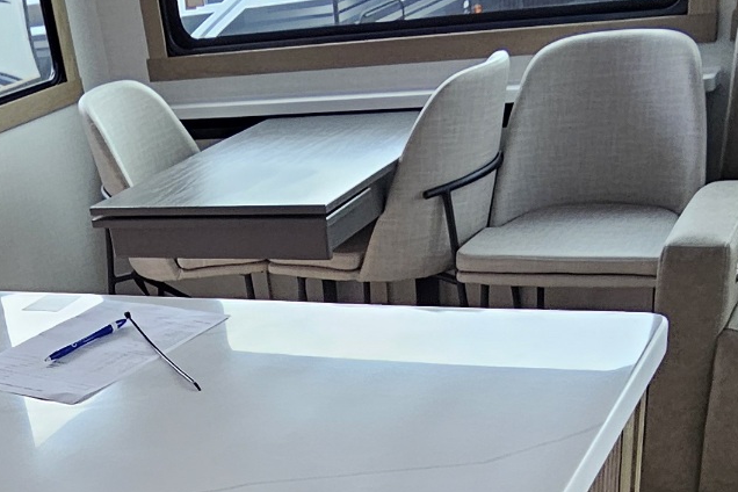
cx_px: 252
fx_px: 1045
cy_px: 641
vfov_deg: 23.4
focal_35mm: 51
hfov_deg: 38.5
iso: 200
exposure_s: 1/60.2
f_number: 2.2
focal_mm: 2.2
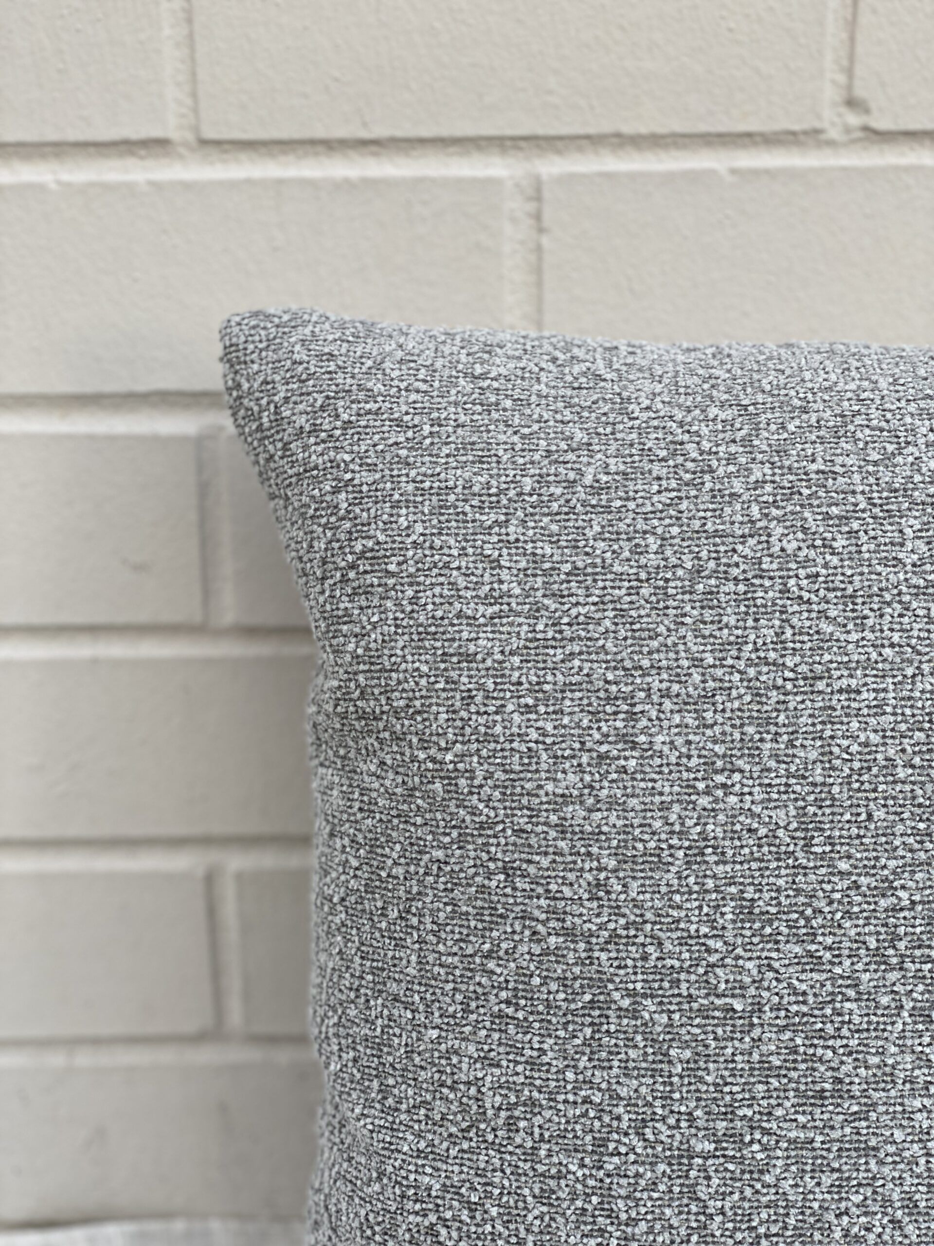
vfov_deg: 36.8
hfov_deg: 28.0
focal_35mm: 52
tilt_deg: -17.2
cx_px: 467
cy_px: 623
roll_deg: -0.5
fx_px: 1871
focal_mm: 6
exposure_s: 1/122
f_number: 2
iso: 40
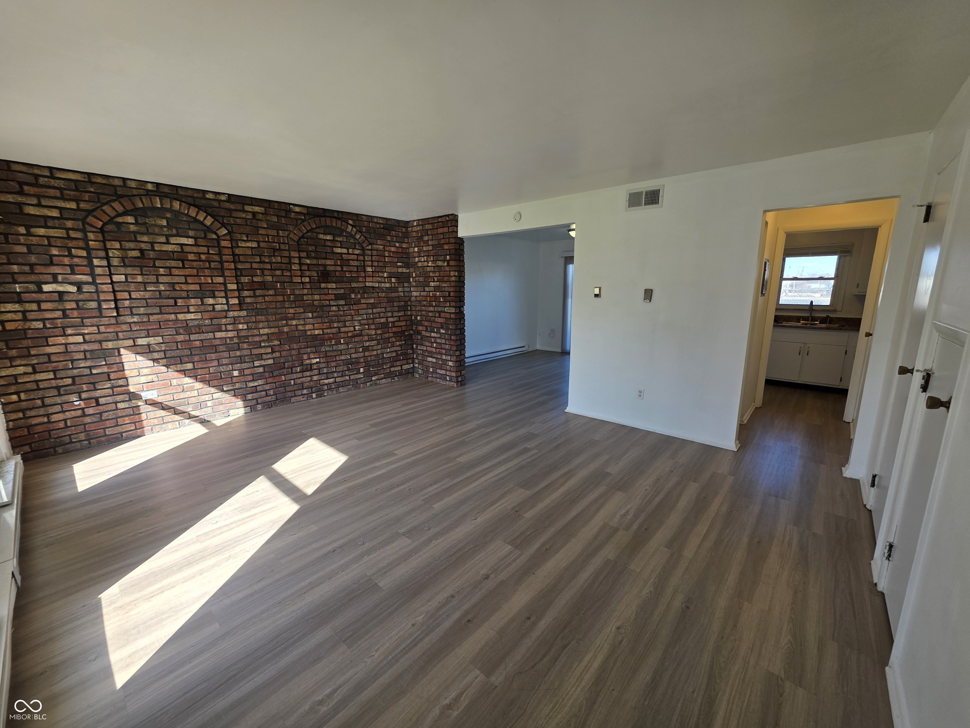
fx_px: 364
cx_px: 485
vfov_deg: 89.9
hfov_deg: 106.2
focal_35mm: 13
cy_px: 364
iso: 25
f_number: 1.9
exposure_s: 1/120
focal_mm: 2.2
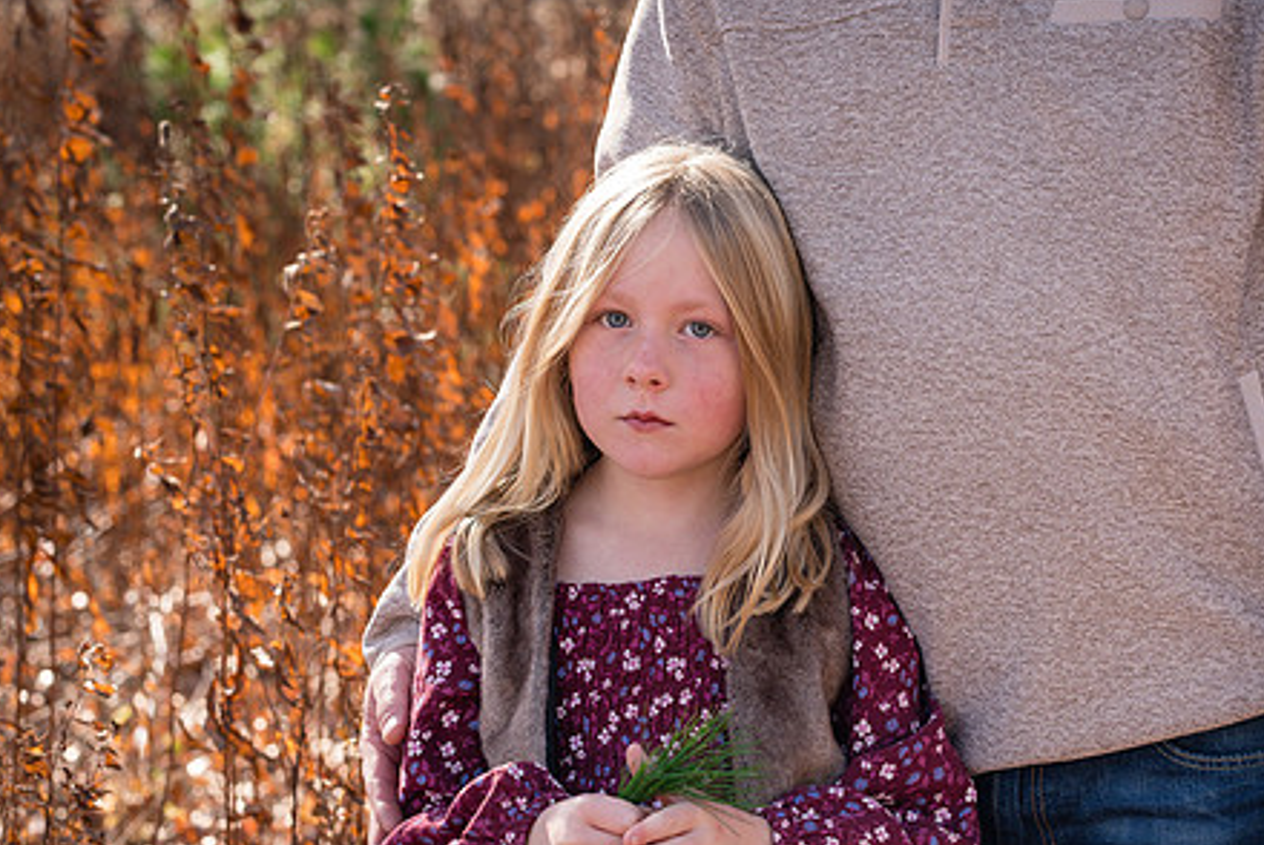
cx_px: 813
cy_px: 542
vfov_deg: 12.2
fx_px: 3935
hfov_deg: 18.2
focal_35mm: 112
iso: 250
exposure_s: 1/250
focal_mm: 85
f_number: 6.3
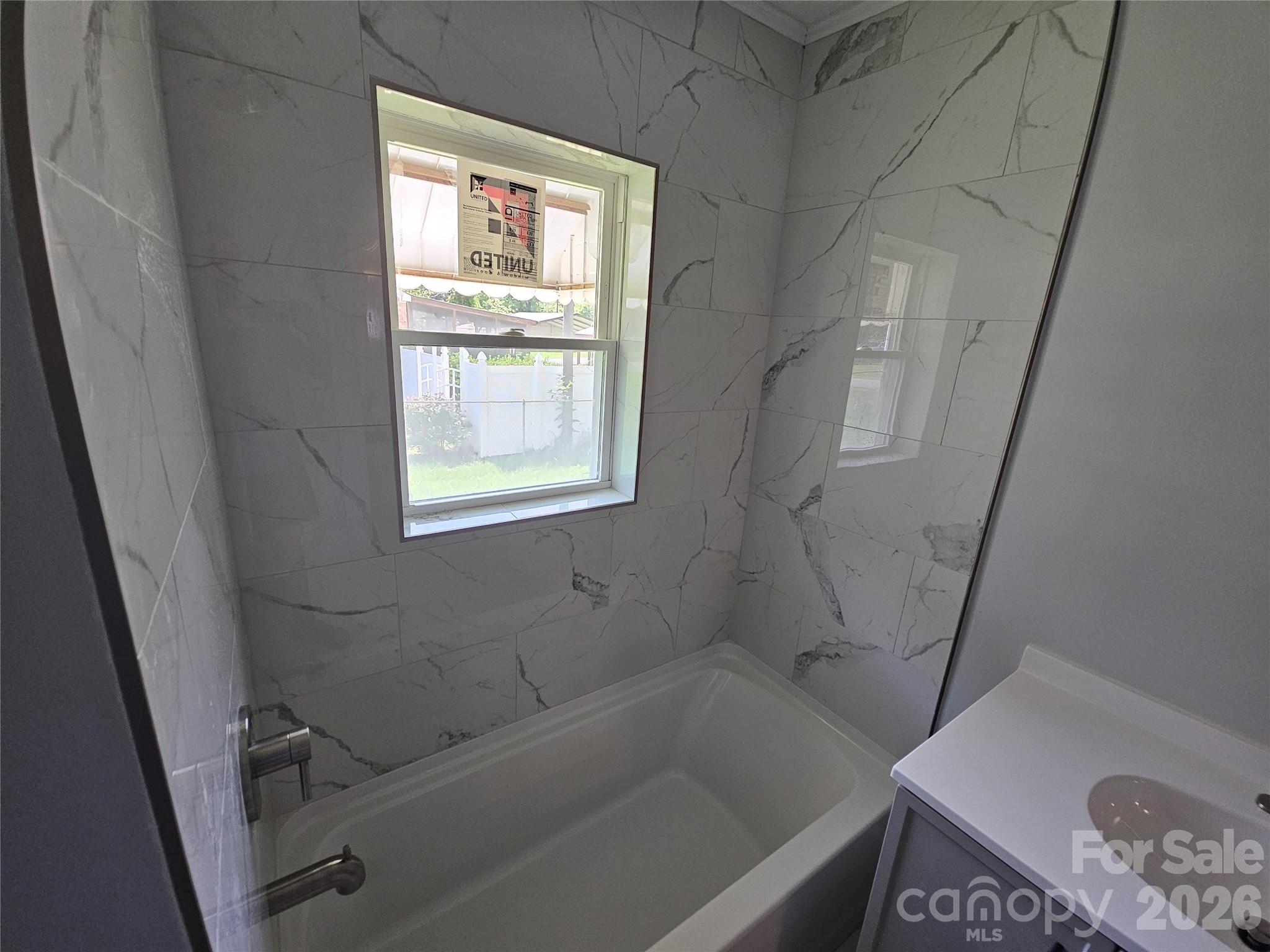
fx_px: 477
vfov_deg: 89.9
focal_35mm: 13
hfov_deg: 106.2
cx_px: 635
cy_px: 476
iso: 200
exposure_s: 1/77.4
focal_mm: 2.2
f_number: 2.2
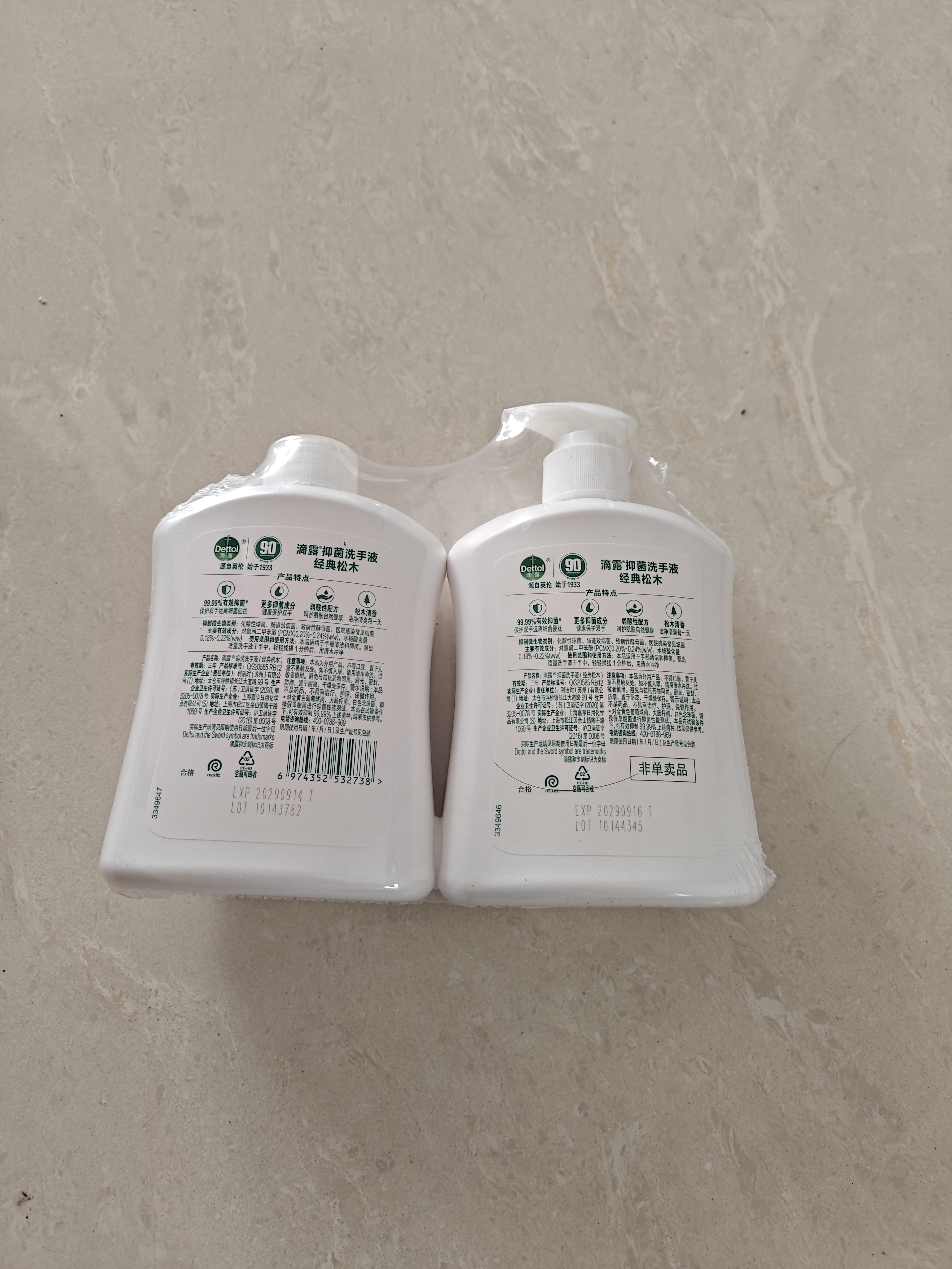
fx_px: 880
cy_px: 634
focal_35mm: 24
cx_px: 476
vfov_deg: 71.6
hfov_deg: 56.8
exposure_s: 1/100
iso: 250
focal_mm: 5.59
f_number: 1.8
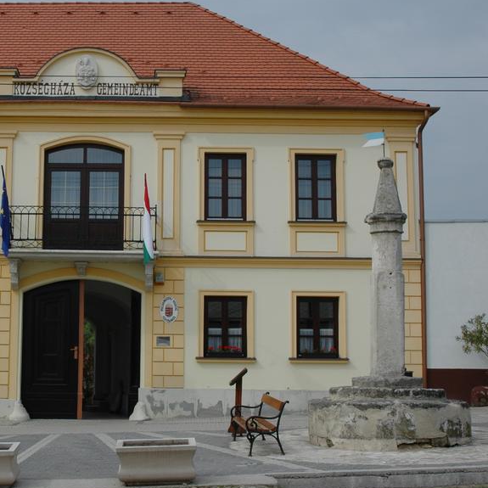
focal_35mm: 56
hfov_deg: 30.0
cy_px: 251
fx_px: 893
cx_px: 112
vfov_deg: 30.6
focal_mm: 28
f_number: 9.5
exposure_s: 1/350
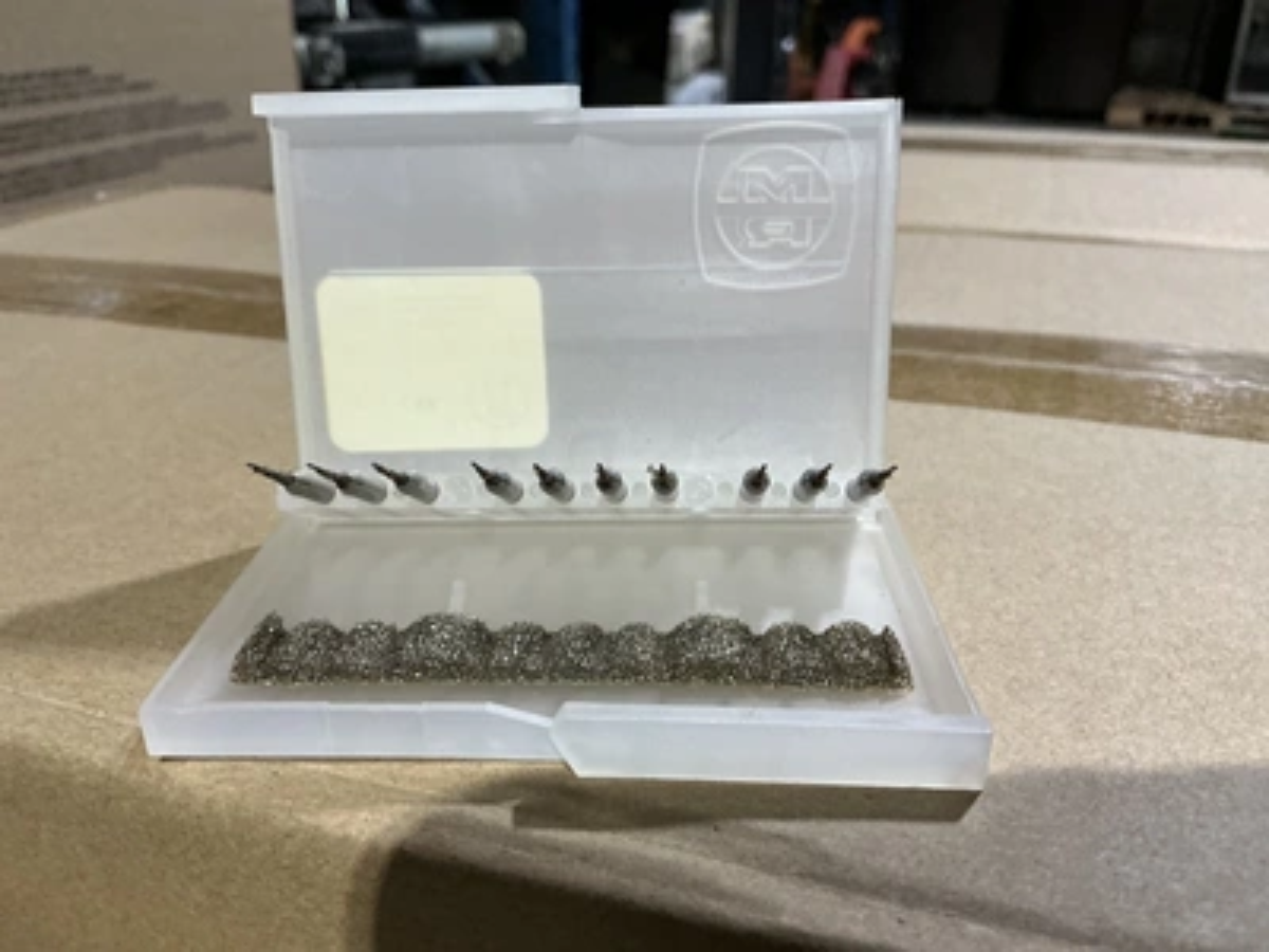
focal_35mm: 28
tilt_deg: -22.7
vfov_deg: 49.7
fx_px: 1026
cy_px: 476
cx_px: 634
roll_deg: -2.2
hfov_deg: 63.4
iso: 200
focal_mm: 3
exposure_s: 1/60
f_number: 1.8
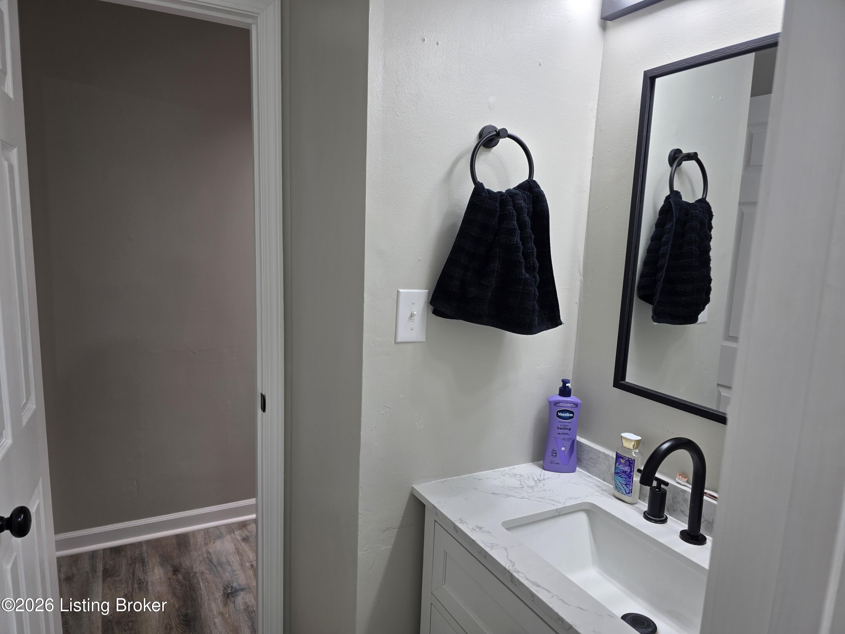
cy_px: 317
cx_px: 422
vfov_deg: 58.9
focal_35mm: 23
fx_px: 561
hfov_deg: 73.9
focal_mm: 6.3
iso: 64
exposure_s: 1/120
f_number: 1.7
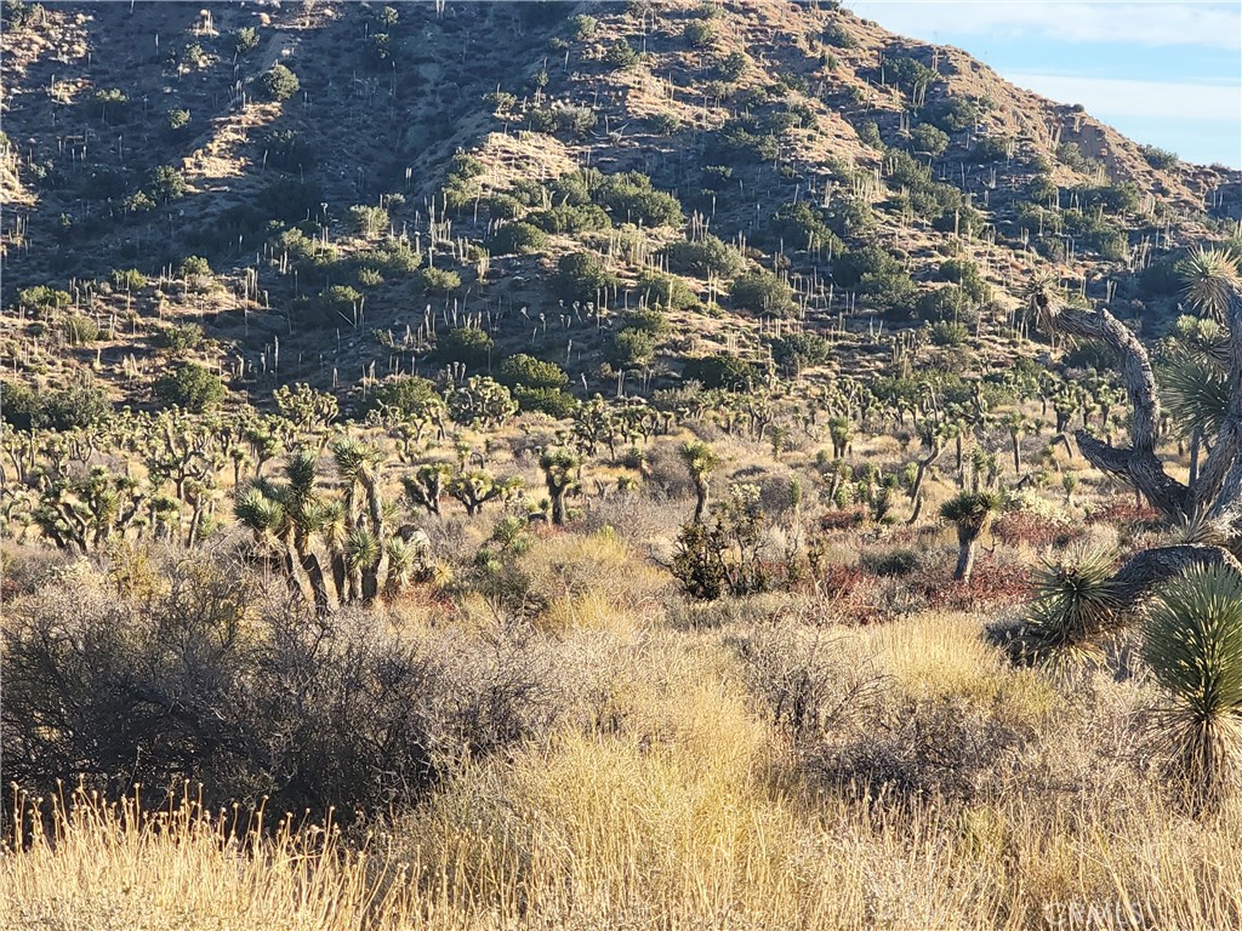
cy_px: 466
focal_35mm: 72
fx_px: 2583
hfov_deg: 27.0
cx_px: 621
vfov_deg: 20.4
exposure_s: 1/612
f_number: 2.4
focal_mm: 9
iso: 50
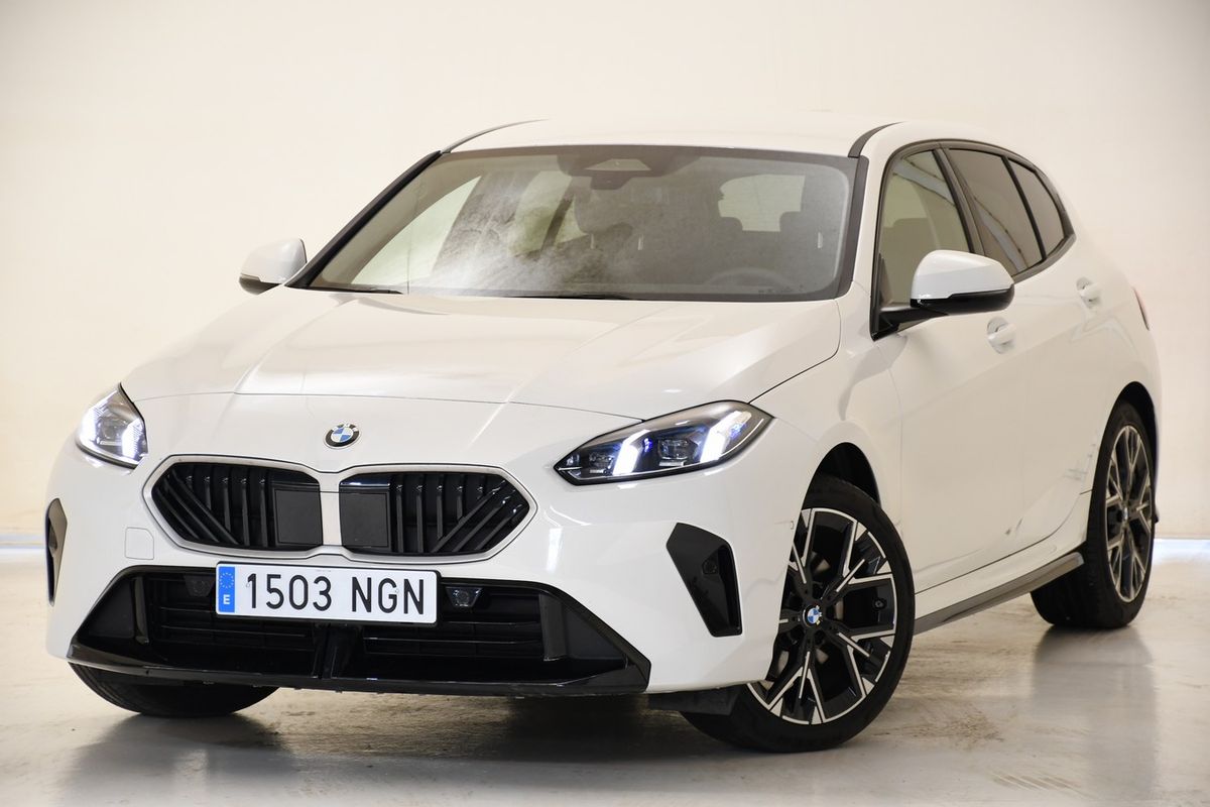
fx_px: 4537
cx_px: 605
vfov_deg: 10.2
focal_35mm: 135
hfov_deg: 15.2
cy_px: 404
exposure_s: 1/40
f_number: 5.3
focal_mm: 90
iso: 640
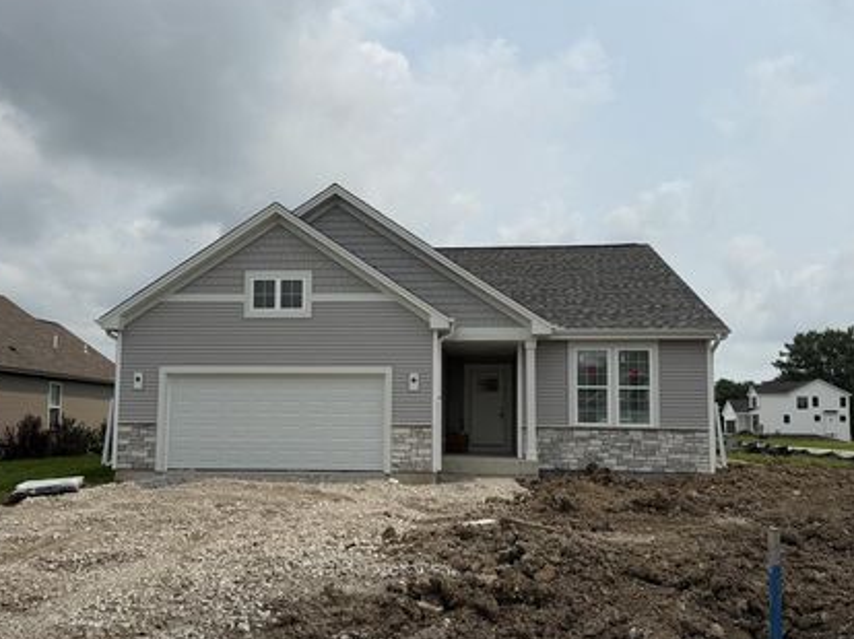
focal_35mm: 29
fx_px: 715
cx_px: 419
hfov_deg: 61.7
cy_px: 360
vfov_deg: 48.1
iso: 80
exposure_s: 1/11905
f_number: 1.78
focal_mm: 6.76
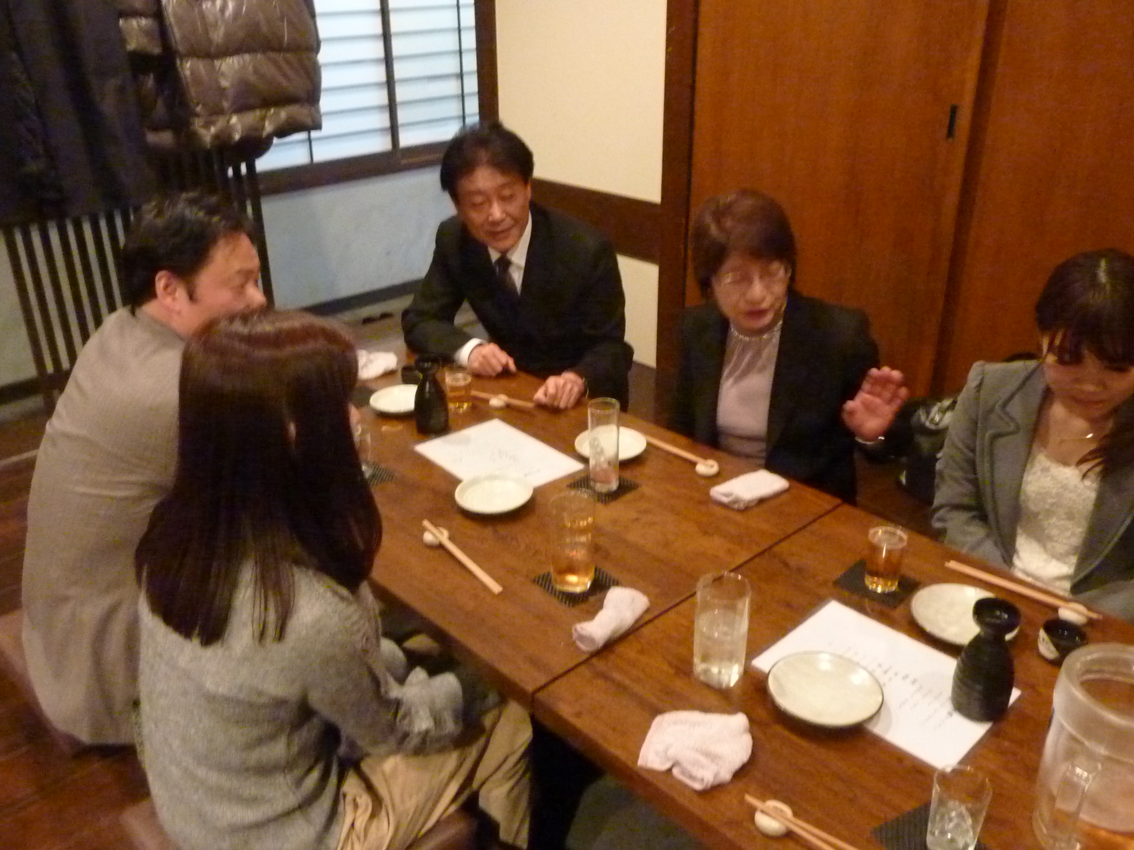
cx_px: 567
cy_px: 425
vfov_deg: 48.2
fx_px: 950
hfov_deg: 61.7
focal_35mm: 29
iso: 800
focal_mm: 4.1
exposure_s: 1/15
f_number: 3.3
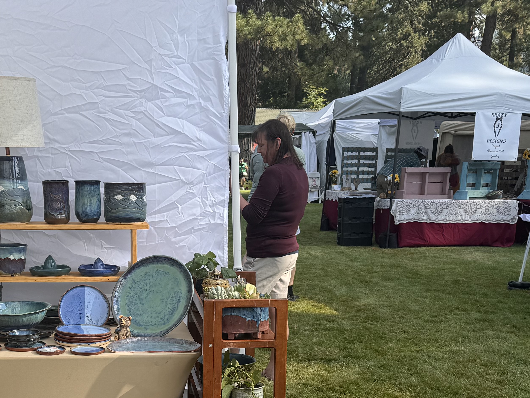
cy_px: 332
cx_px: 171
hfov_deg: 34.6
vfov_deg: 26.0
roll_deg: -1.1
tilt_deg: -13.5
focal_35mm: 55
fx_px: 842
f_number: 1.78
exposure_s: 1/1637
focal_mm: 6.76
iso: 80
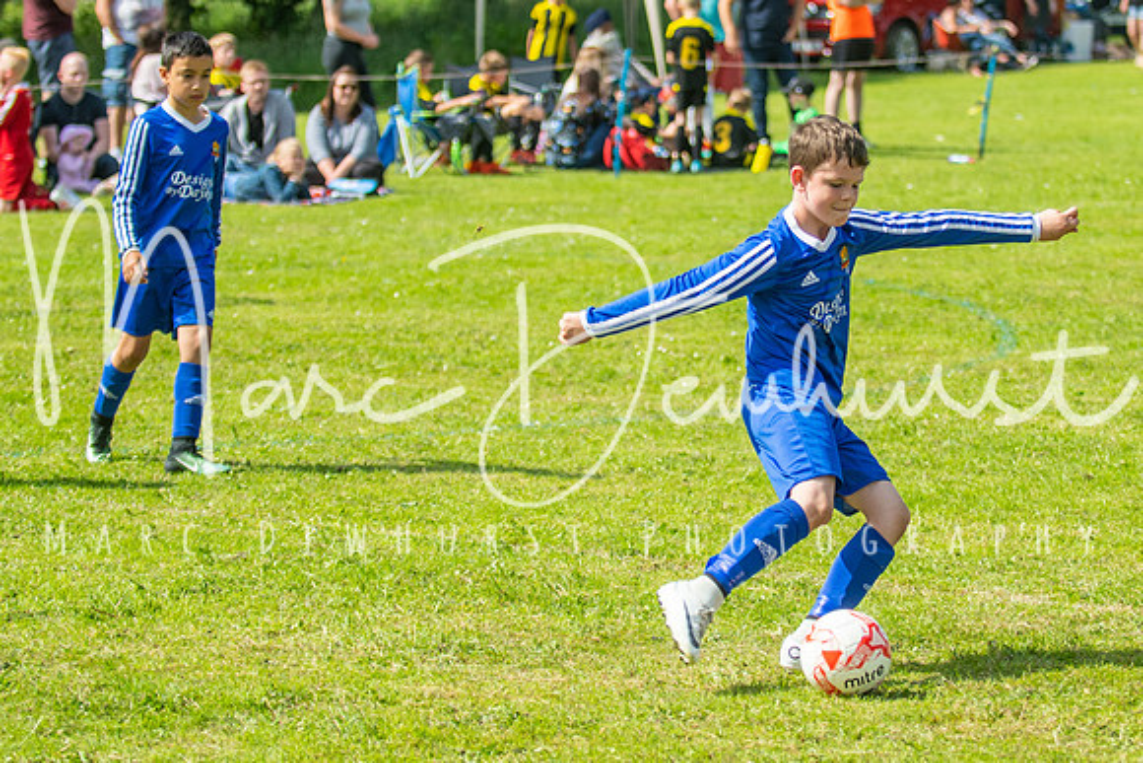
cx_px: 702
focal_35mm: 148
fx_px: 4714
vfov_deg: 9.2
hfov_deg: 13.8
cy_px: 274
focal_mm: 75
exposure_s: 1/2500
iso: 250
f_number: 3.2
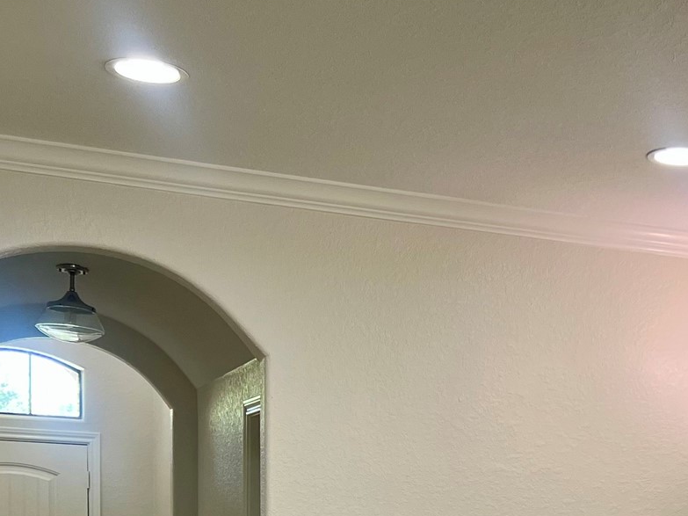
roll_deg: -2.4
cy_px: 669
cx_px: 605
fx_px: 1351
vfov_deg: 19.9
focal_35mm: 68
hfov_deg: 27.6
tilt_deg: -6.8
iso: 100
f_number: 1.5
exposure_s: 1/120
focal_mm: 5.7
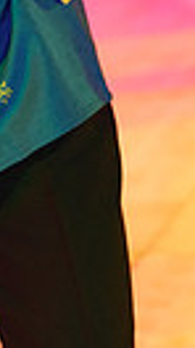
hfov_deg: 3.7
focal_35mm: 323
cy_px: -129
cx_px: -257
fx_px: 2977
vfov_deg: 6.6
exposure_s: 1/200
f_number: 3.2
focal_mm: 70
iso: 2000
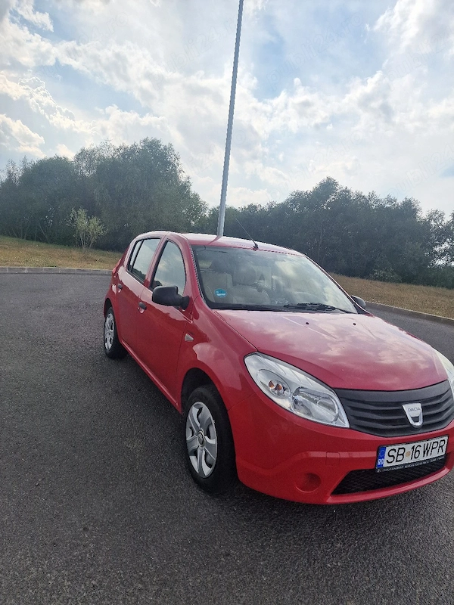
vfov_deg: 73.9
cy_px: 302
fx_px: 402
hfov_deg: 58.9
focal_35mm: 23
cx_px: 227
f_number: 1.8
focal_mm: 6.4
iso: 50
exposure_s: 1/1000
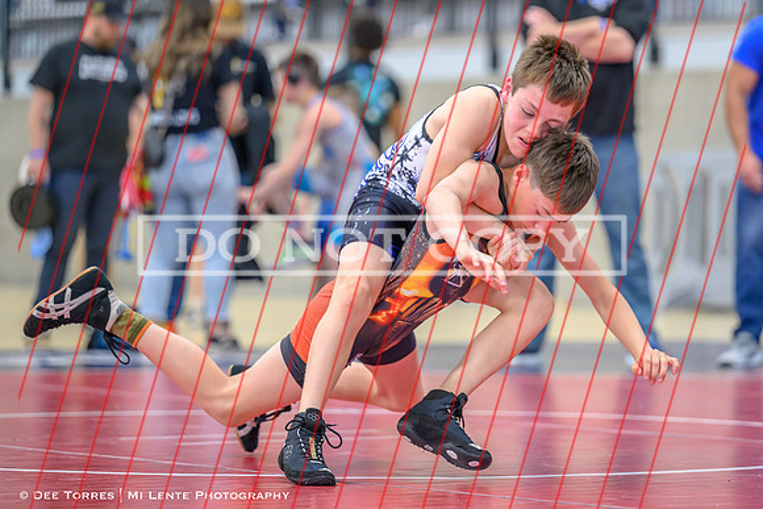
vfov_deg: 7.4
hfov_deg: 11.0
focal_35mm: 187
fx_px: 3959
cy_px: 240
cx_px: 423
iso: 2800
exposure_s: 1/640
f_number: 2.8
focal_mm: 150
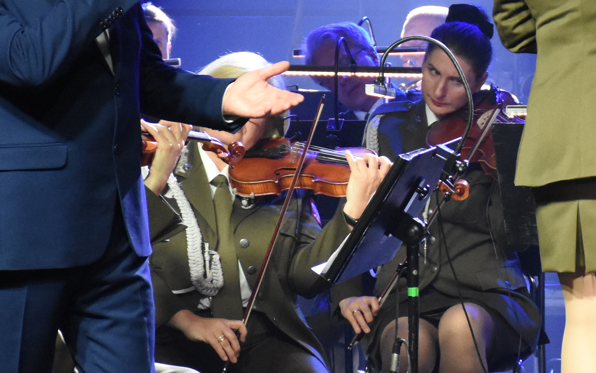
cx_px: 600
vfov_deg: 3.9
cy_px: 126
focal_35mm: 338
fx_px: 5482
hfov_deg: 6.2
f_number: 5
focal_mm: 75
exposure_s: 1/250
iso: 2500
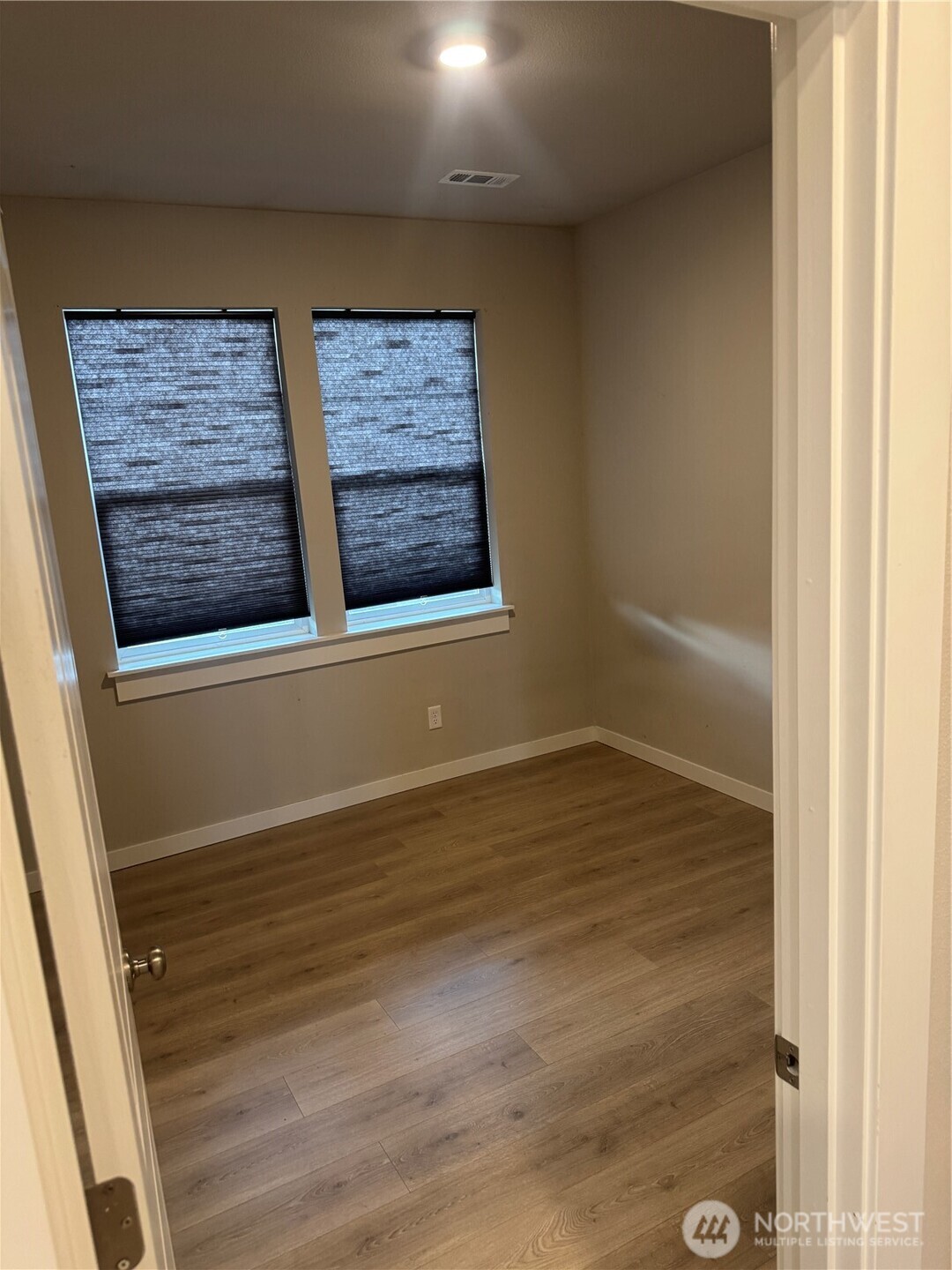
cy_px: 635
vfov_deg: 71.6
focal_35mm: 24
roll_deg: +5.9
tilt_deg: -12.1
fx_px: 880
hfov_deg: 56.8
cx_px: 476
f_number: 1.78
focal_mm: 6.76
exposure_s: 1/60
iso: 320
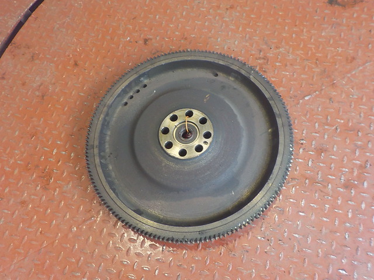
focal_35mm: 30
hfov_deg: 60.0
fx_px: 324
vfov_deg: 46.8
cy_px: 140
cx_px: 187
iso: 250
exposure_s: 1/30
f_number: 3.3
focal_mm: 4.1
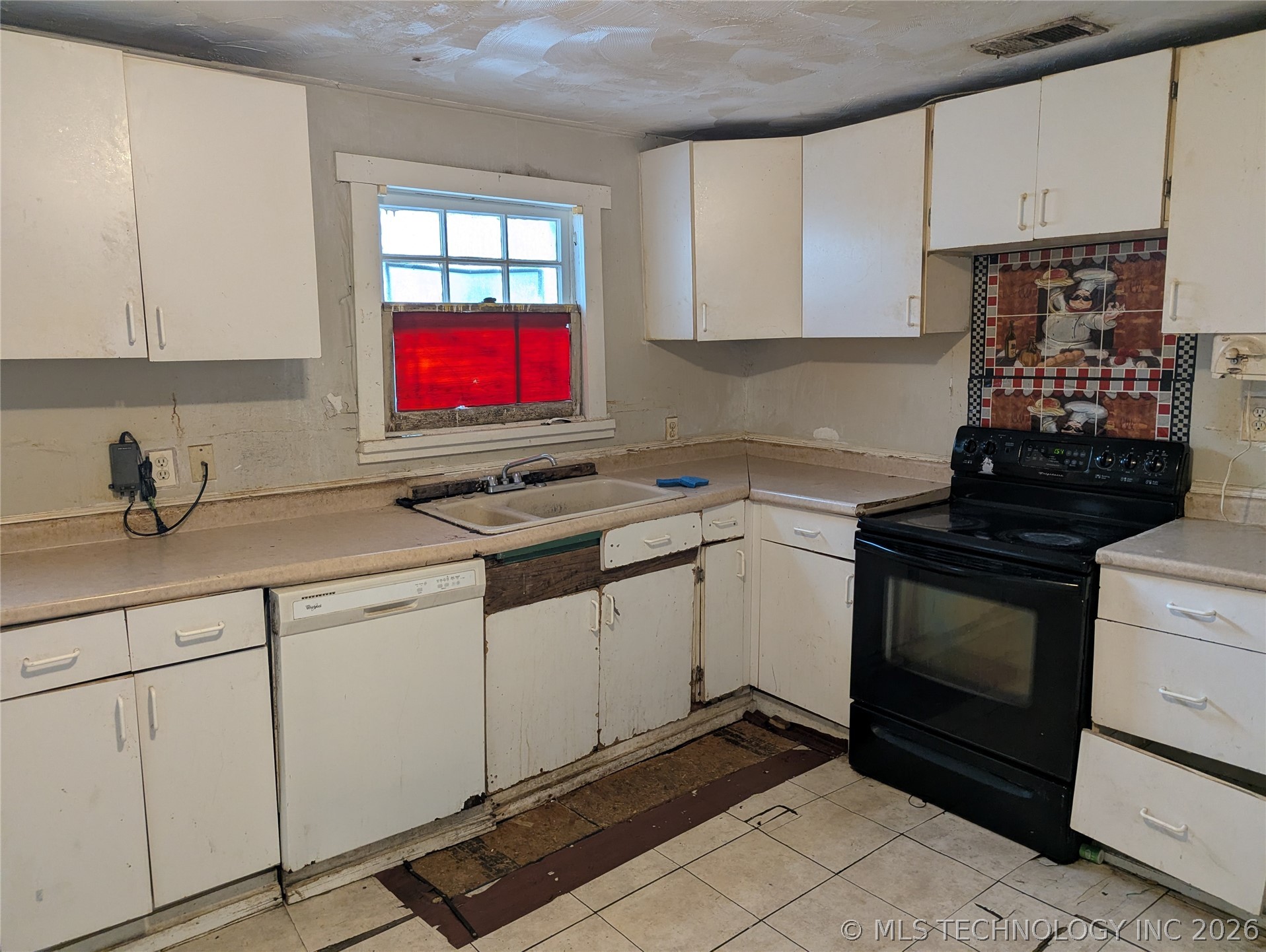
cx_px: 633
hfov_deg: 71.5
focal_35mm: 24
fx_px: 879
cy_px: 476
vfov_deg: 56.9
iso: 207
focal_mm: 6.81
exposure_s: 1/60
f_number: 1.85
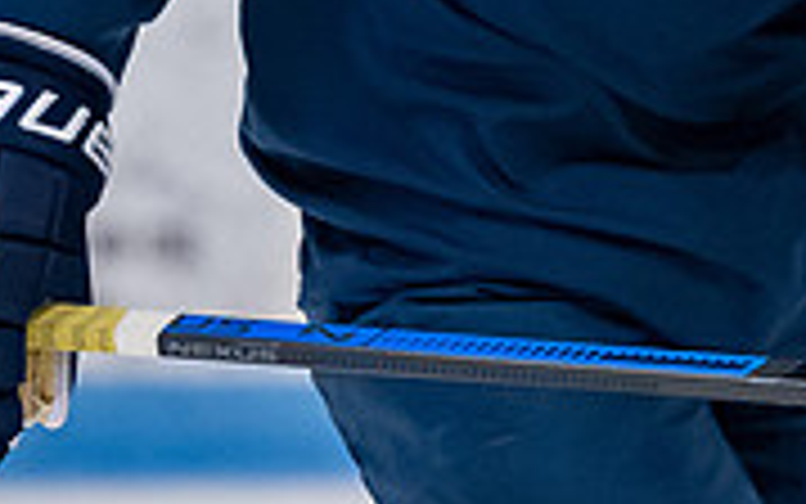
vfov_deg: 1.1
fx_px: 25533
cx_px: 767
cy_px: -489
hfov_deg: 1.8
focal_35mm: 1162
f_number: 3.2
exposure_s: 1/800
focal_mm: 200
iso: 2000
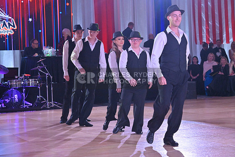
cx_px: 118
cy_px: 78
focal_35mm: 86
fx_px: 561
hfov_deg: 23.6
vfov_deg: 15.9
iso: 6400
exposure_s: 1/400
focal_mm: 86
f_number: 8
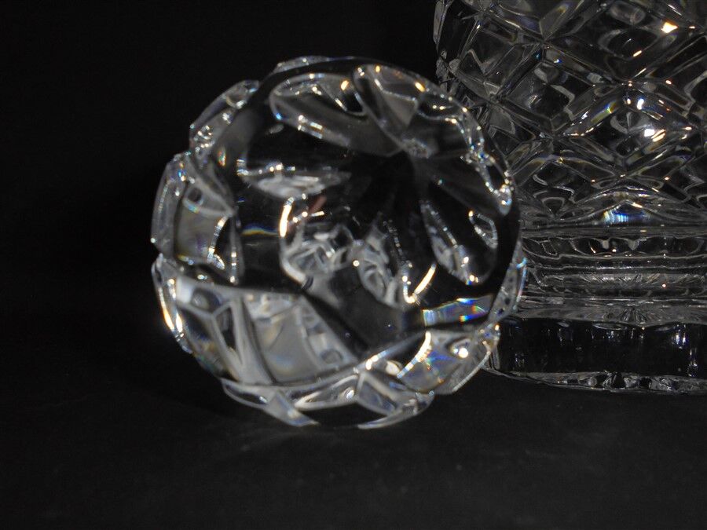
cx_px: 354
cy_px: 265
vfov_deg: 41.8
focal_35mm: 34
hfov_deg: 54.0
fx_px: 694
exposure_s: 1/40
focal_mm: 6.1
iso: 200
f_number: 12.5
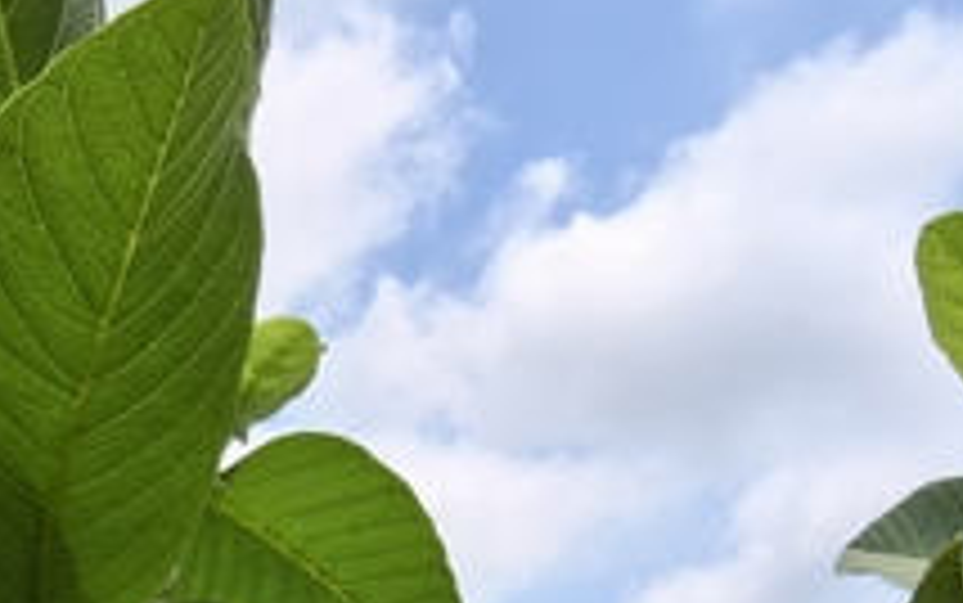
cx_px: 207
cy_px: 1028
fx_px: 1523
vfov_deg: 18.4
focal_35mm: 58
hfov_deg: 34.1
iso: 50
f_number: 2.2
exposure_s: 1/726
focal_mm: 1.95
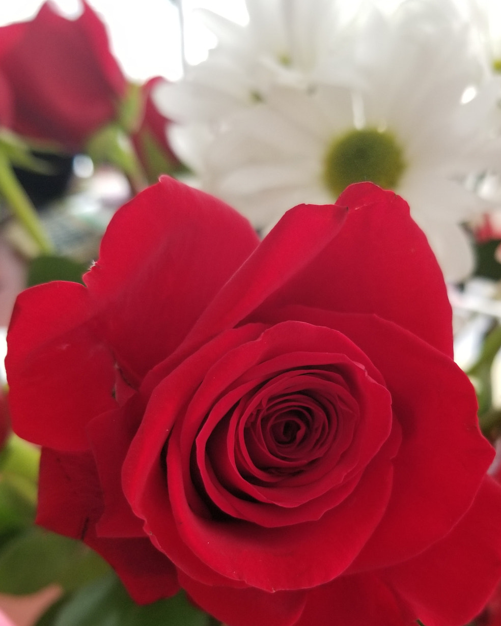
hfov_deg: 44.5
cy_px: 377
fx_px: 612
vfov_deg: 53.8
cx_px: 281
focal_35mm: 33
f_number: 1.7
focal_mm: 4.25
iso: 200
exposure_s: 1/26
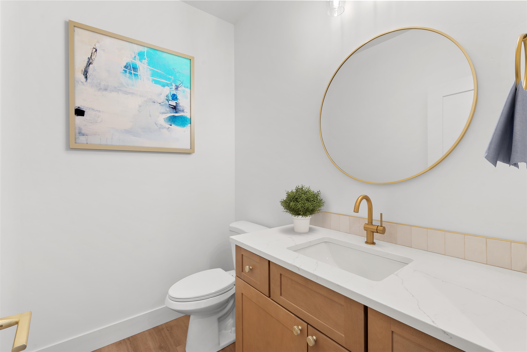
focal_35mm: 16
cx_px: 264
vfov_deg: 73.8
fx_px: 234
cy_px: 176
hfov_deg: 96.7
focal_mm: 16
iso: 100
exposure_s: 1/2
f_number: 8
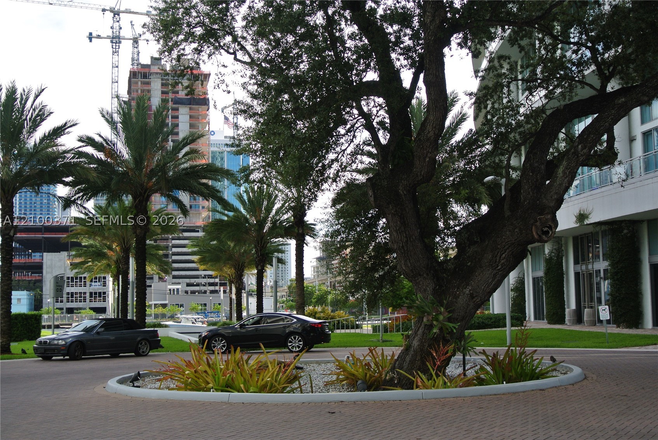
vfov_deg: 28.7
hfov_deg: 41.9
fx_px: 860
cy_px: 220
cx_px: 329
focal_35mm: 47
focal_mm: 17.5
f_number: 4.5
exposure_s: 1/320
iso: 100
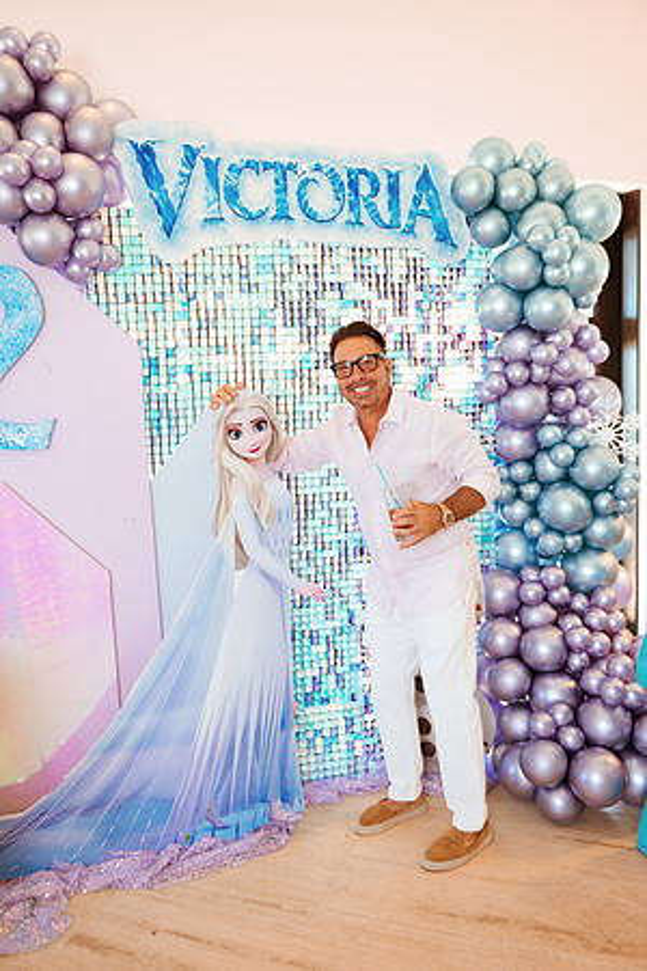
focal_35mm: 29
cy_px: 486
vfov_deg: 63.7
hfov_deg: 45.0
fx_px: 782
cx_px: 324
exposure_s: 1/160
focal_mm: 29
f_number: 2.8
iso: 640
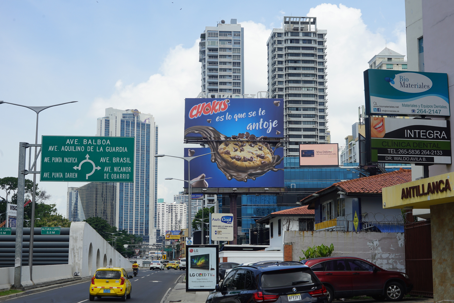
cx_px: 227
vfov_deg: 23.4
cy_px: 152
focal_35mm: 58
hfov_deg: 34.5
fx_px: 731
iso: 100
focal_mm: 58
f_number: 13
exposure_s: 1/80
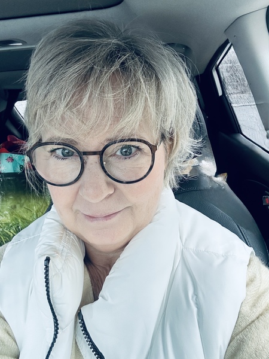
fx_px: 311
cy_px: 180
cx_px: 134
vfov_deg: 60.0
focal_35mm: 30
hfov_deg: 46.8
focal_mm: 2.69
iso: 100
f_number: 1.9
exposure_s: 1/60
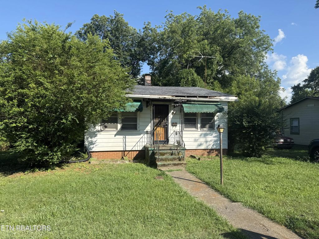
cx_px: 160
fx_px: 221
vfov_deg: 56.8
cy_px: 120
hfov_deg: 71.6
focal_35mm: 24
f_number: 1.78
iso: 80
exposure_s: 1/3021
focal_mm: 6.76
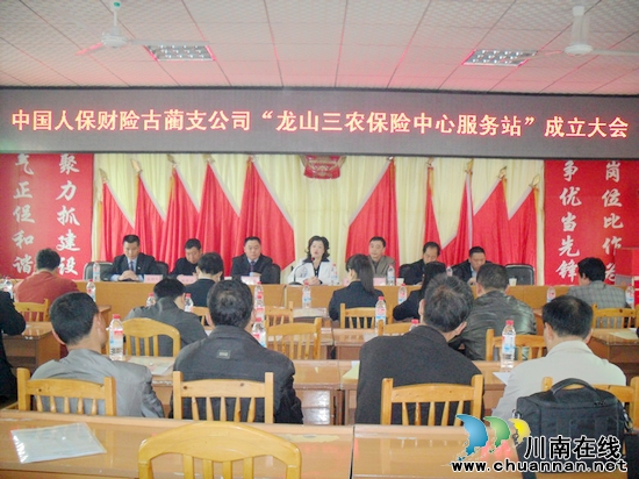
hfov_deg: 52.6
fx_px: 646
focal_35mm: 35
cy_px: 240
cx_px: 320
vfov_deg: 40.7
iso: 240
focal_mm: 6.3
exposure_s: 1/45
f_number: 3
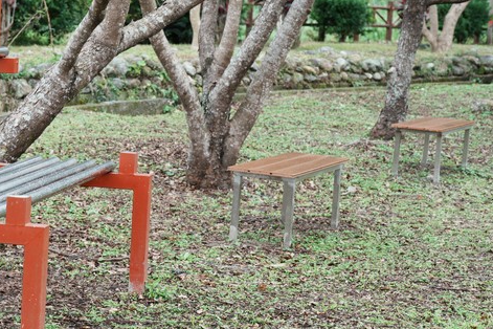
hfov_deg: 17.1
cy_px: 156
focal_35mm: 119
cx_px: 113
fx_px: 1630
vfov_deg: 11.5
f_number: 5.6
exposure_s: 1/125
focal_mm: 70
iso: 250
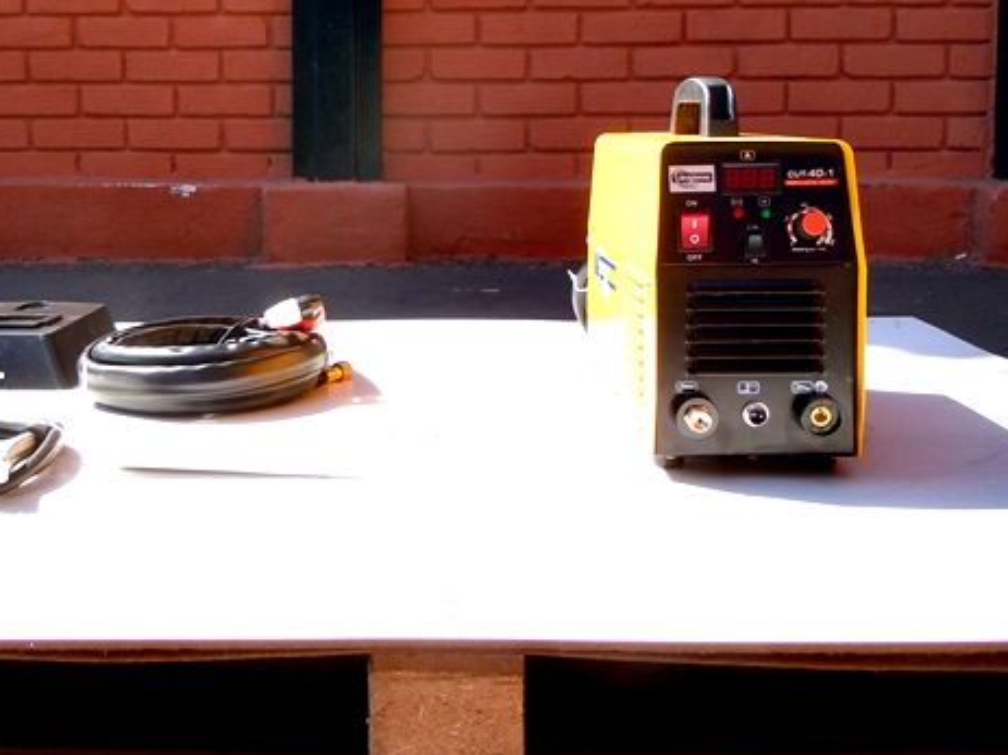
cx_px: 343
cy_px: 223
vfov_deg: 33.1
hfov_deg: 43.3
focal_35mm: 43
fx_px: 1252
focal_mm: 5.4
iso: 100
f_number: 3.5
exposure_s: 1/250
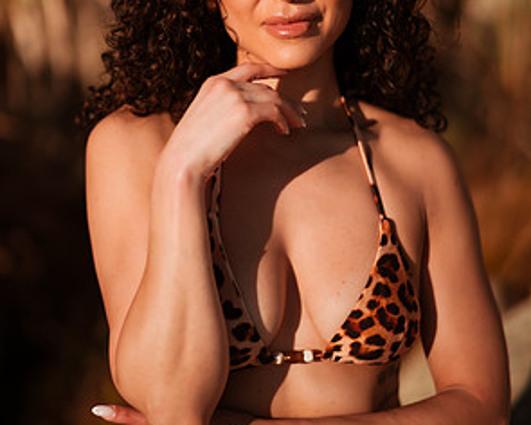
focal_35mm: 83
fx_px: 1304
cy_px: 135
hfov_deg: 23.0
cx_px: 266
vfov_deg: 18.4
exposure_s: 1/8000
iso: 50
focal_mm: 58
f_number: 1.4
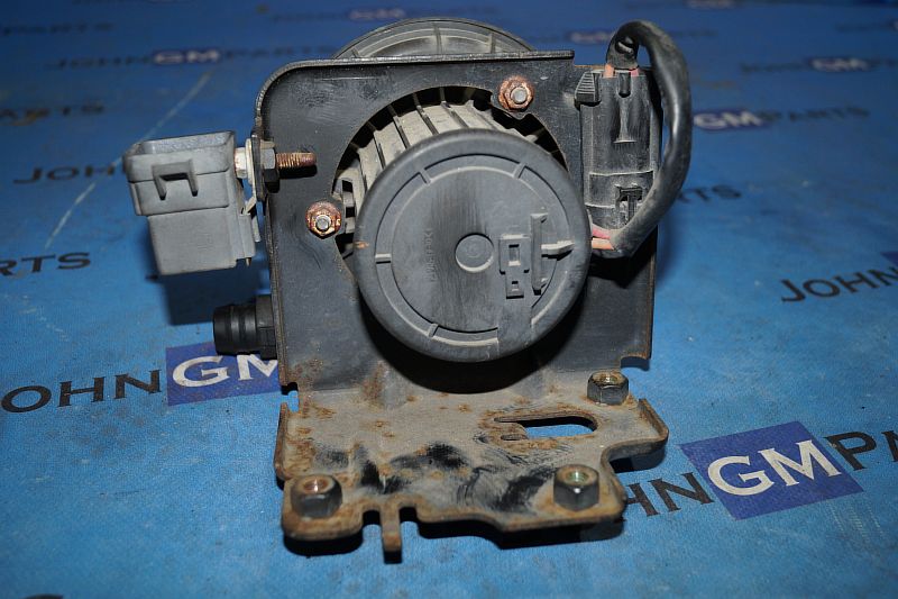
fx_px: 898
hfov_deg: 53.1
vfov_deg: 36.9
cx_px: 449
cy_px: 300
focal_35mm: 36
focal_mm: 24
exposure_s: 1/160
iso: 320
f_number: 4
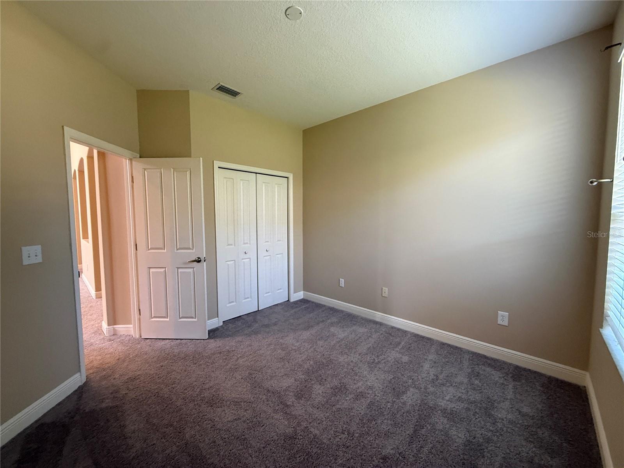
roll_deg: -0.4
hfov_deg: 102.1
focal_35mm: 14
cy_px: 234
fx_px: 252
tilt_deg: -4.3
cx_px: 312
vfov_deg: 85.7
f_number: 2.2
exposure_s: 1/65
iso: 400
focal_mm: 2.22
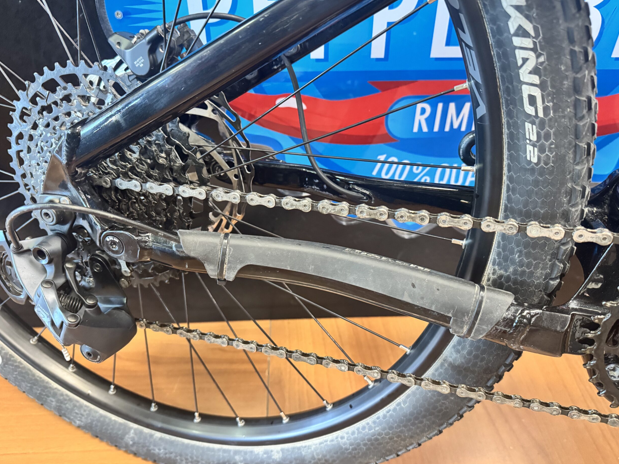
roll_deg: -1.1
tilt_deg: -37.4
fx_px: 447
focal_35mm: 25
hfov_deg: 69.4
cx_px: 316
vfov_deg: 54.9
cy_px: 233
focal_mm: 6.76
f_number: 1.78
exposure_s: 1/50
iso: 800
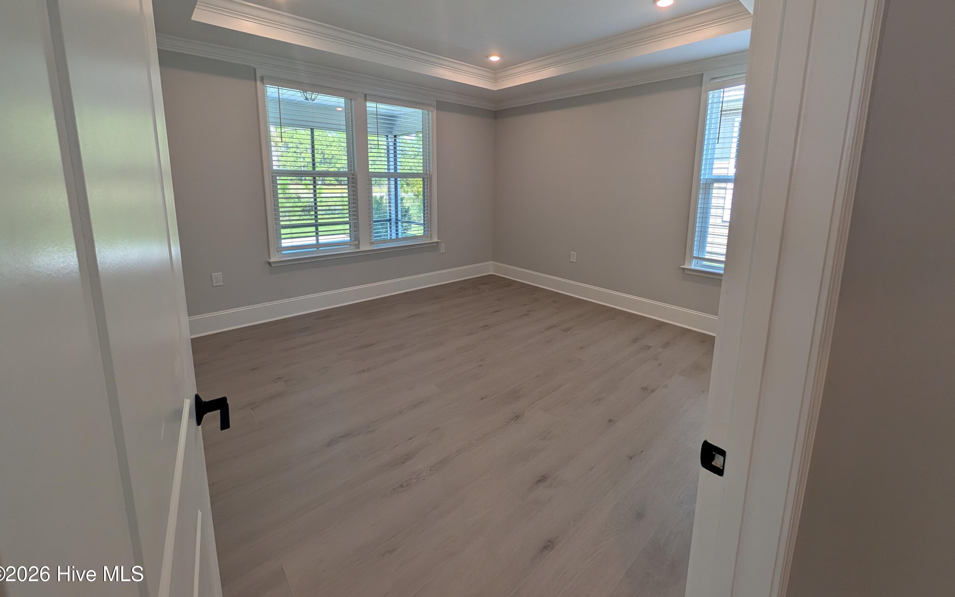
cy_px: 240
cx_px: 475
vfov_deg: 81.9
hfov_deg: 109.4
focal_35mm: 13
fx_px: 338
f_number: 1.7
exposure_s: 1/142
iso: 45
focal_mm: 2.02
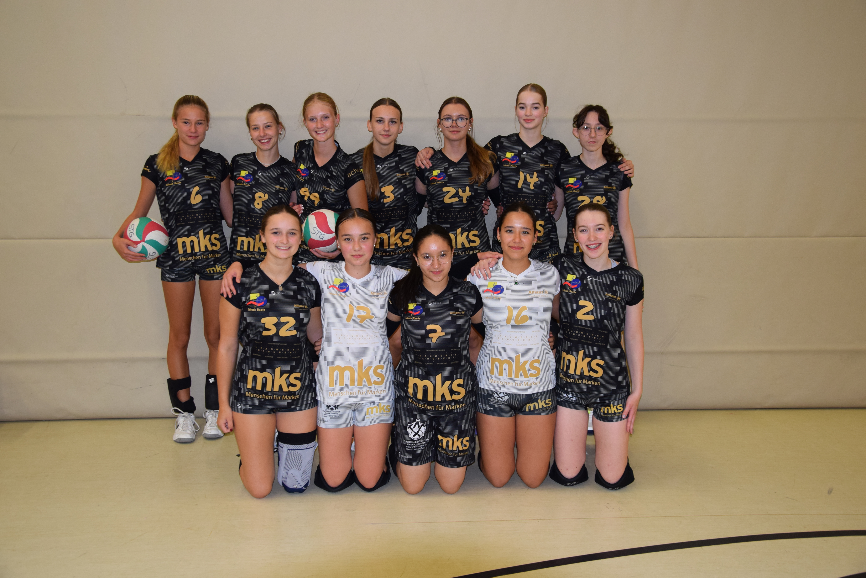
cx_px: 433
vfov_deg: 35.5
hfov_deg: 51.3
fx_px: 902
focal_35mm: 38
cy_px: 289
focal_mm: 25
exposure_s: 1/100
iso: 800
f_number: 5
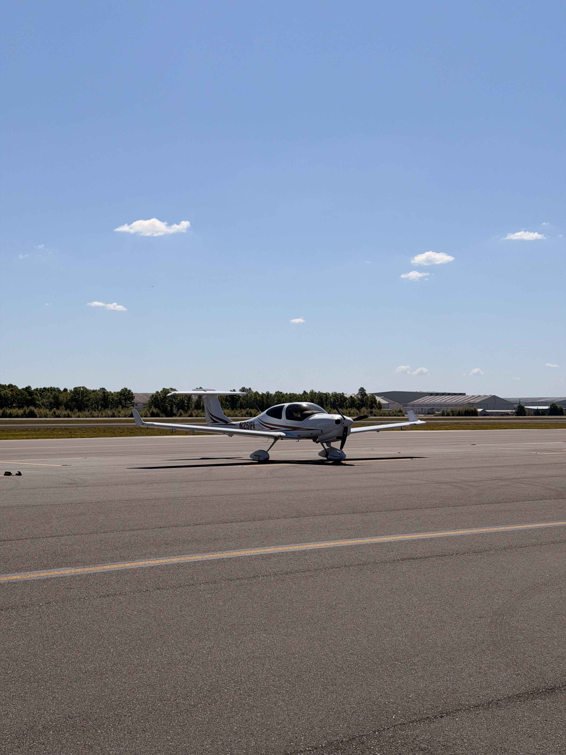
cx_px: 283
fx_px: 1046
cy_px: 378
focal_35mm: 48
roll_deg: +0.7
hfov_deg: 30.3
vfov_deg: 39.7
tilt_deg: +1.6
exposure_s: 1/13333
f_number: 1.78
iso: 64
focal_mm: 6.76
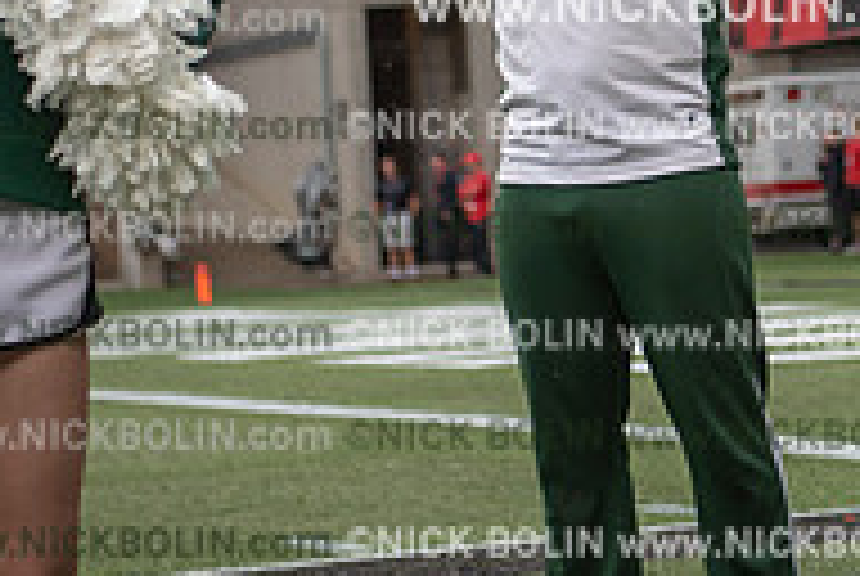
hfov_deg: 10.4
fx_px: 4713
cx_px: 689
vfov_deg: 6.9
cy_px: -187
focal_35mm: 197
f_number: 2.8
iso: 250
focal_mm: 65
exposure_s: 1/1000
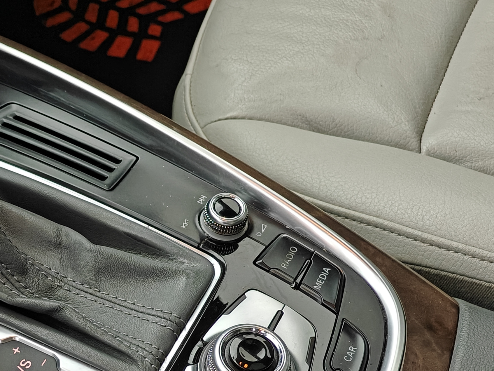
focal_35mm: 87
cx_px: 52
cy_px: 279
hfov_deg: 22.0
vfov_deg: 16.9
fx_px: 1242
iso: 160
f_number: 2
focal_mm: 7.08
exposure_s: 1/100
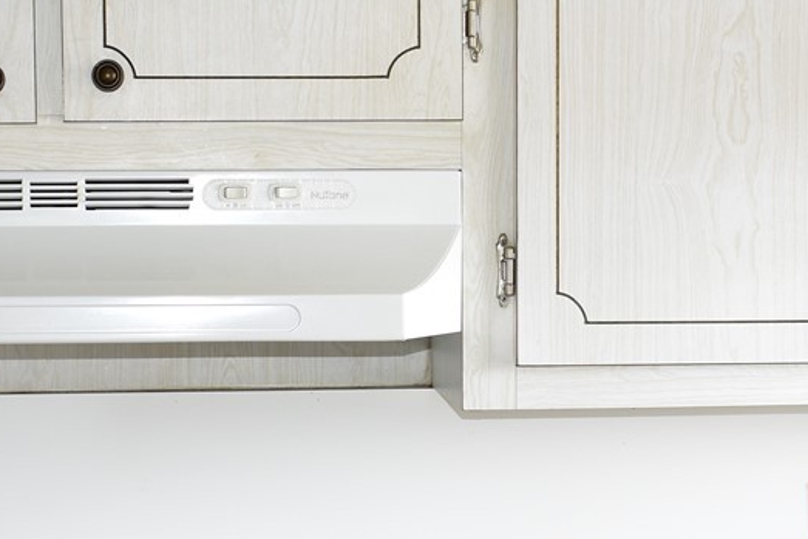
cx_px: 450
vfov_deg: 12.7
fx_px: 2402
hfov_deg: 19.1
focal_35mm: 107
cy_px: 489
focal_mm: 22
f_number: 3.8
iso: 360
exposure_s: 1/60
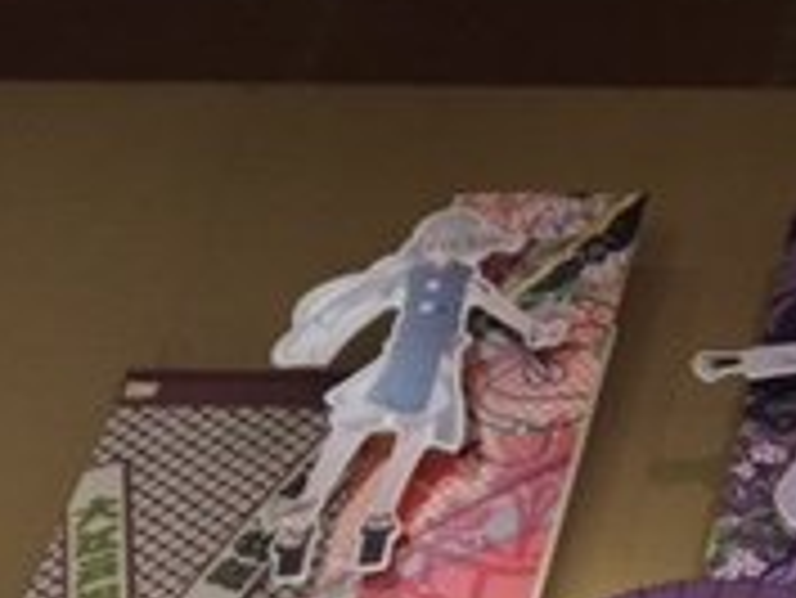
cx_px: 1421
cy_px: 436
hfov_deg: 16.0
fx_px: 2416
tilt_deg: +37.9
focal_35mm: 105
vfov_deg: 14.1
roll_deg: -0.1
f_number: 2.2
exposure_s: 1/30
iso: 160
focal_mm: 4.15
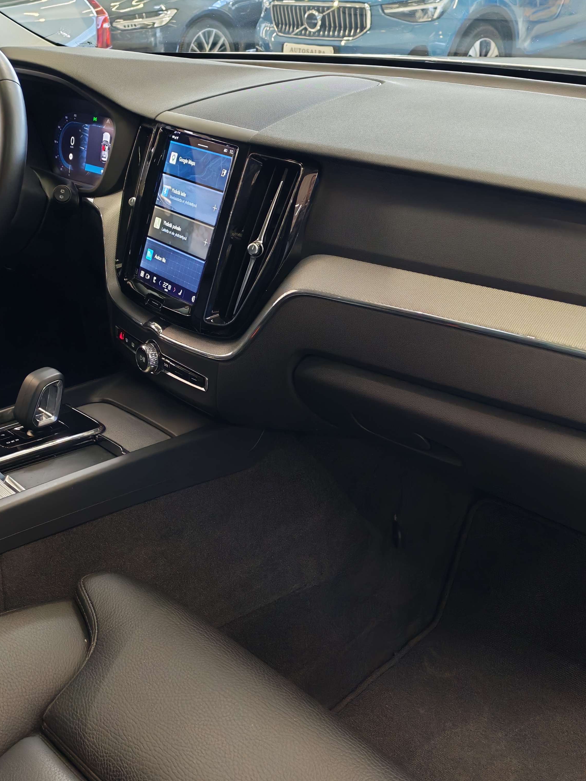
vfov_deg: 44.8
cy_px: 390
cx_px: 214
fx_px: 948
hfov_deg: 34.1
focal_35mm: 42
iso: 1087
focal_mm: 6.12
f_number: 1.9
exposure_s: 1/100
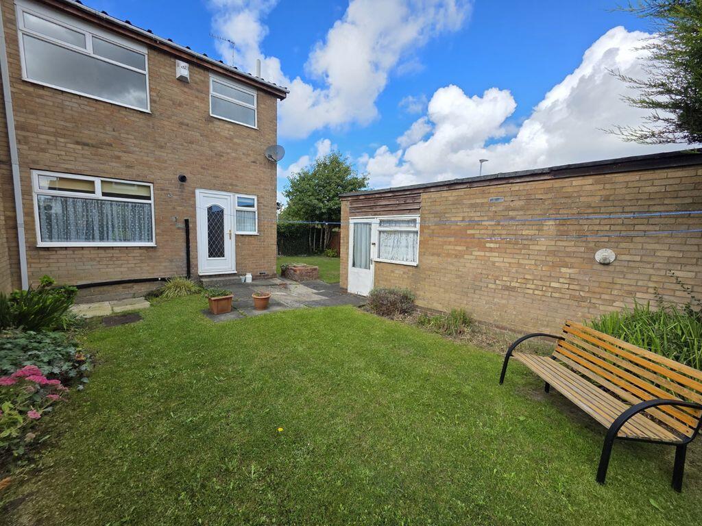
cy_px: 263
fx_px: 264
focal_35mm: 13
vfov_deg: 89.9
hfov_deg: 106.2
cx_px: 351
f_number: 1.9
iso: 40
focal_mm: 2.2
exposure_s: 1/1343
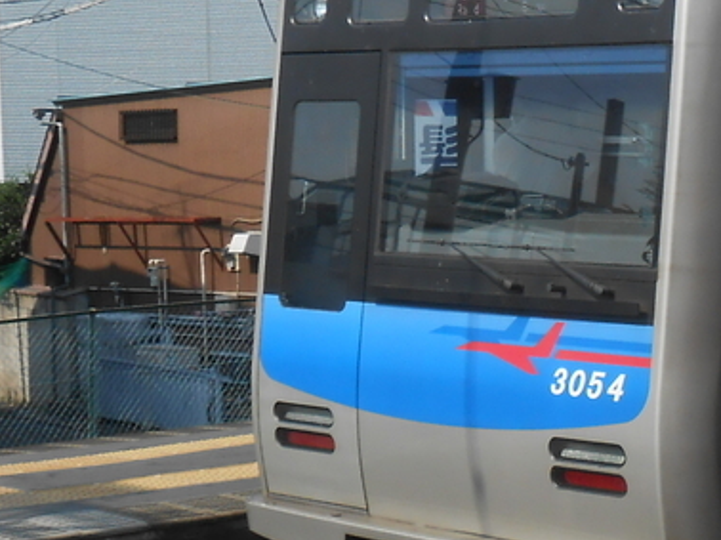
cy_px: 271
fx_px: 2248
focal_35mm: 108
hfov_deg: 16.5
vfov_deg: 13.7
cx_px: 1089
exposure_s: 1/800
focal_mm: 6
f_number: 3.9
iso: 80
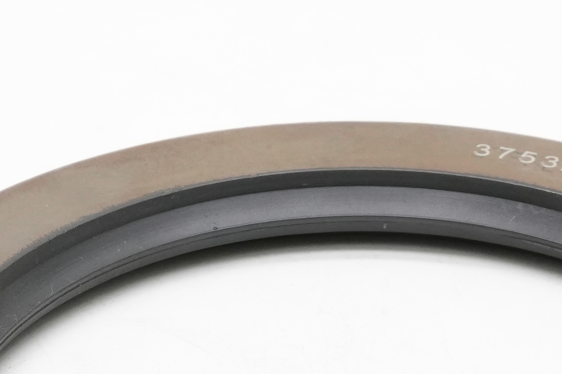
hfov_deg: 12.6
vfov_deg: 8.3
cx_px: 302
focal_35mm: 163
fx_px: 2544
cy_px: 509
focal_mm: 26
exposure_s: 1/60
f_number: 11
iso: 800
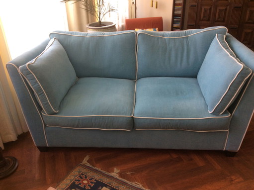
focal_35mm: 32
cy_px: 95
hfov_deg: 56.9
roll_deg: +2.6
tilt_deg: -28.8
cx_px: 127
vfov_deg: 44.1
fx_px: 235
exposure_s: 1/25
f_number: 2.4
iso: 40
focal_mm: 3.3
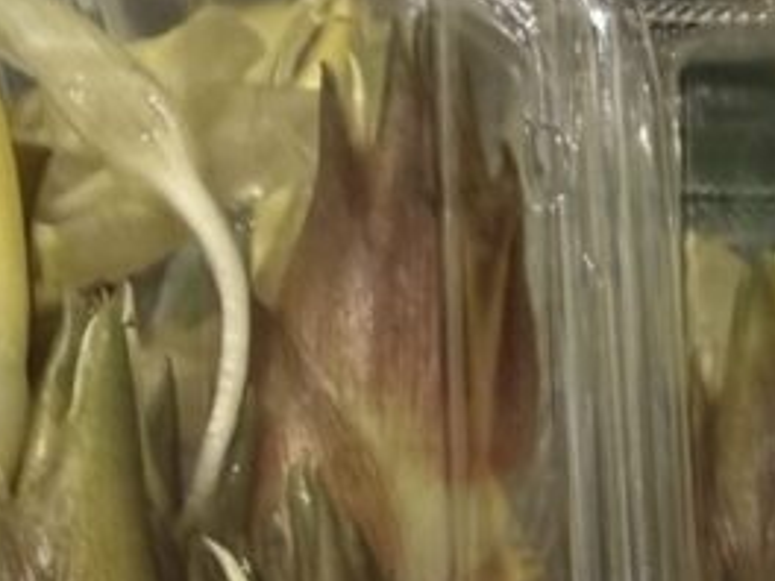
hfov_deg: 18.8
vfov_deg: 14.1
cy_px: 921
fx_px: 2172
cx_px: 1003
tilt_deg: -62.1
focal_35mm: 97
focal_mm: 2.22
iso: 250
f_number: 2.2
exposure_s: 1/120
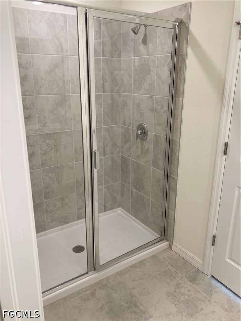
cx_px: 120
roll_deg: +0.0
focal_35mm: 28
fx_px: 260
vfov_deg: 63.4
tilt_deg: -15.5
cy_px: 160
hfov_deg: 49.7
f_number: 1.8
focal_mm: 3.99
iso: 50
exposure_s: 1/60
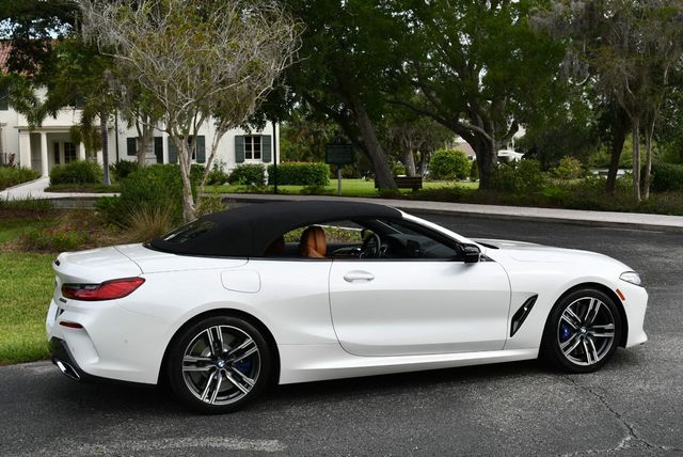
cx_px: 342
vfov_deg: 28.1
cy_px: 228
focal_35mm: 48
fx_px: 911
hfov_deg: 41.1
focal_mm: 24
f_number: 8
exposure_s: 1/250
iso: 180
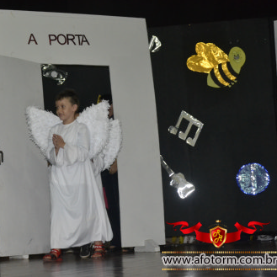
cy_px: 138
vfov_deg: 18.7
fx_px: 842
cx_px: 74
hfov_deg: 18.6
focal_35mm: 93
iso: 3200
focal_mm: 48
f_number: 4.8
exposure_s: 1/60
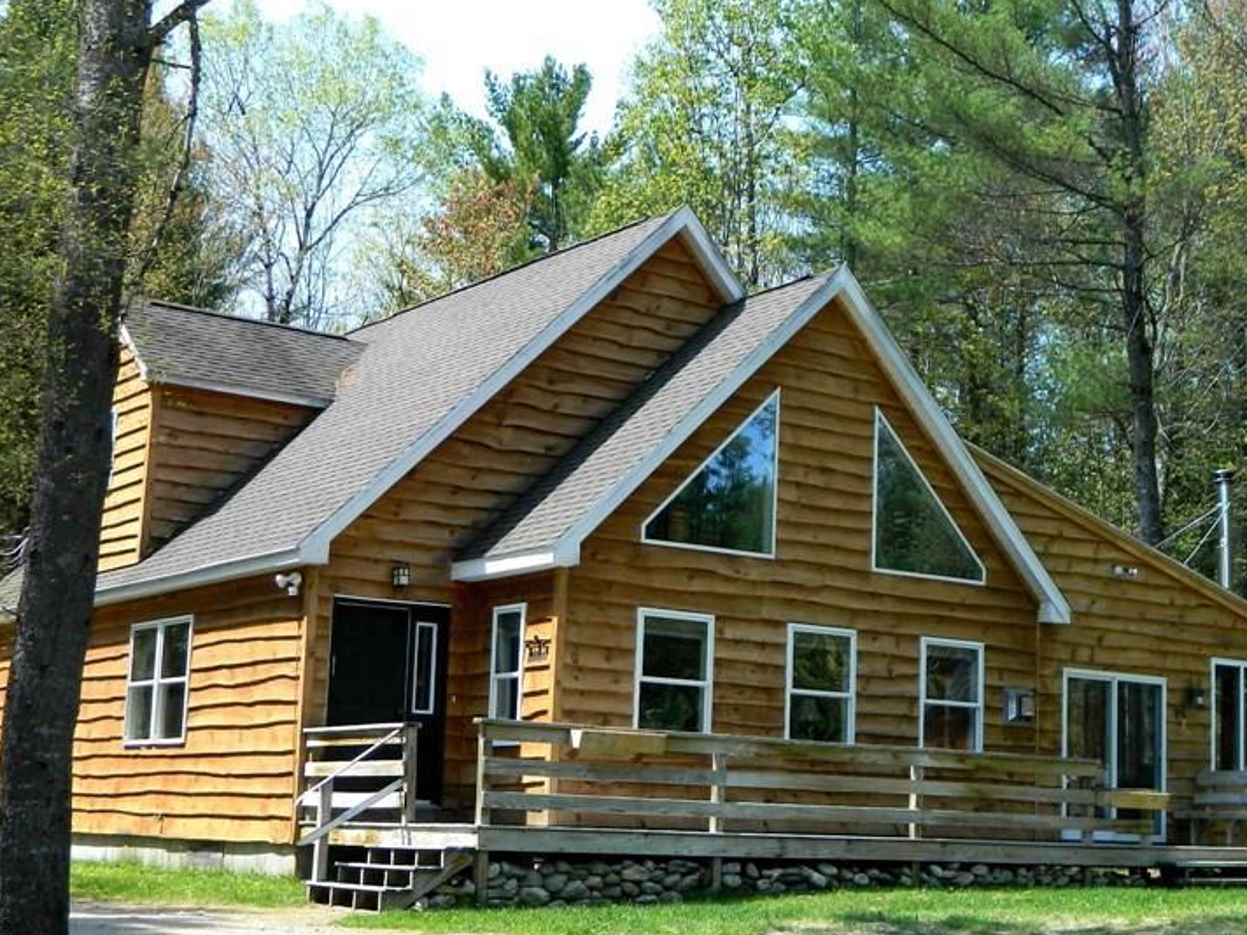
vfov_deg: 24.8
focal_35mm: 59
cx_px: 783
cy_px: 539
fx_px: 2125
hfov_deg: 32.5
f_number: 3.5
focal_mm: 7.3
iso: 80
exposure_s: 1/400
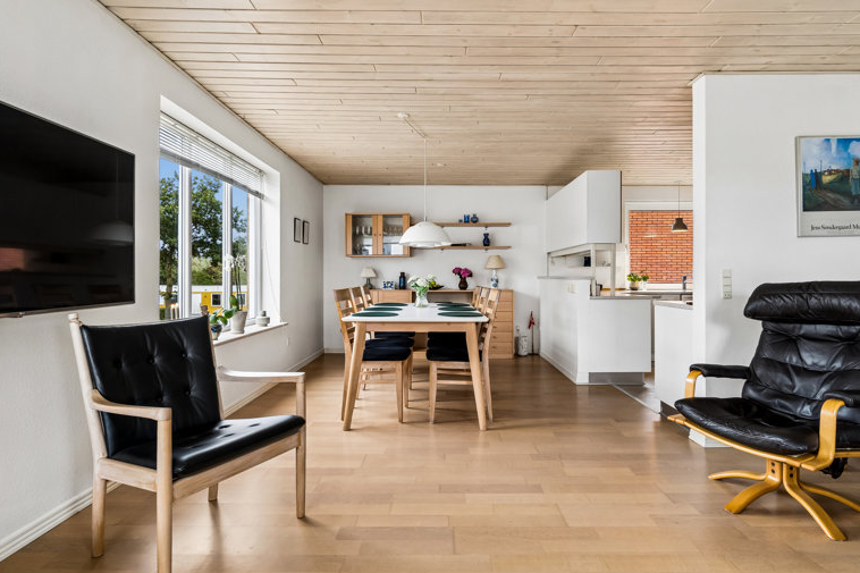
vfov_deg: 64.5
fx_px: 454
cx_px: 452
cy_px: 275
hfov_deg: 86.9
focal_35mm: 19
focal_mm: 12
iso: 200
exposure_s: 1/8
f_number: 8
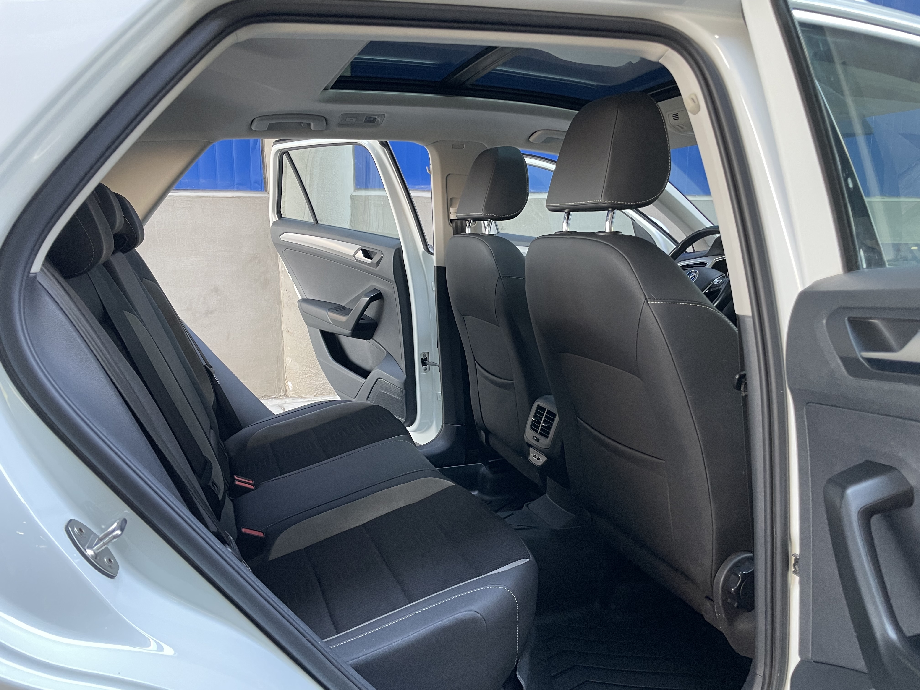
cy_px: 345
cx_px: 460
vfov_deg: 53.1
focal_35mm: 26
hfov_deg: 67.3
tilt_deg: -9.9
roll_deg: +0.8
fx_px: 691
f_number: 1.6
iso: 160
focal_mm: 4.2
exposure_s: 1/60
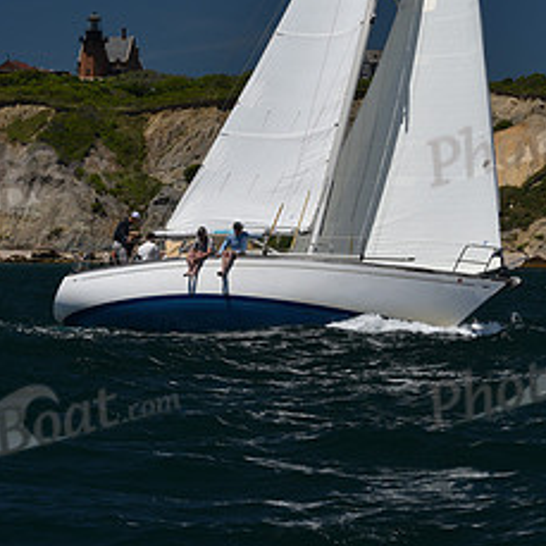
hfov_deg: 9.0
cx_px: 304
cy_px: 36
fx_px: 3462
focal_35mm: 194
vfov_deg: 9.0
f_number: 9
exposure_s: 1/800
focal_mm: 90
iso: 250
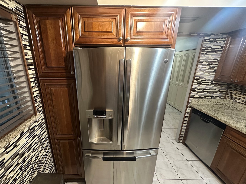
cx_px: 108
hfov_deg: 94.1
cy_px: 101
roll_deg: -0.2
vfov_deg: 77.9
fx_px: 114
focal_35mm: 16
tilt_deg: -19.0
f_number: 2.2
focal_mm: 2.22
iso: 640
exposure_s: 1/60
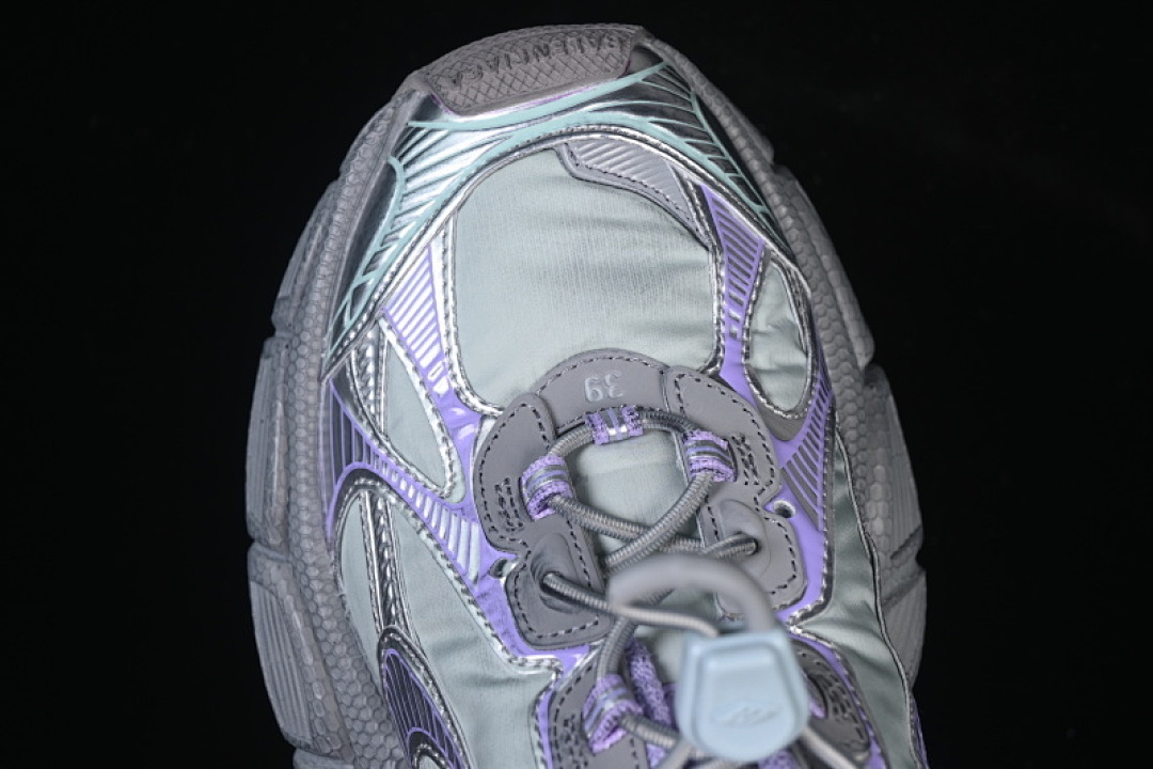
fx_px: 2402
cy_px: 384
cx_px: 576
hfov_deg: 27.0
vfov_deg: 18.2
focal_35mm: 75
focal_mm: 50
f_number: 7.1
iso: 160
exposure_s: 1/60
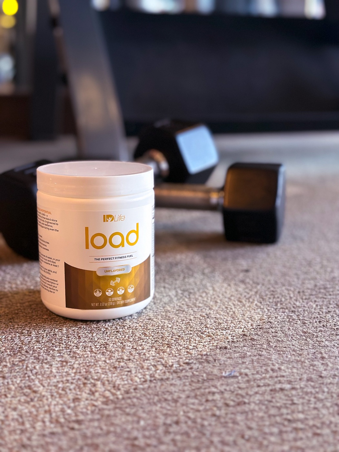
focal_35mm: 48
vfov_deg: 39.7
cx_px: 170
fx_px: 627
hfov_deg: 30.3
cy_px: 226
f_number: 1.8
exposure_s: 1/60
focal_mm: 6.86
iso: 320
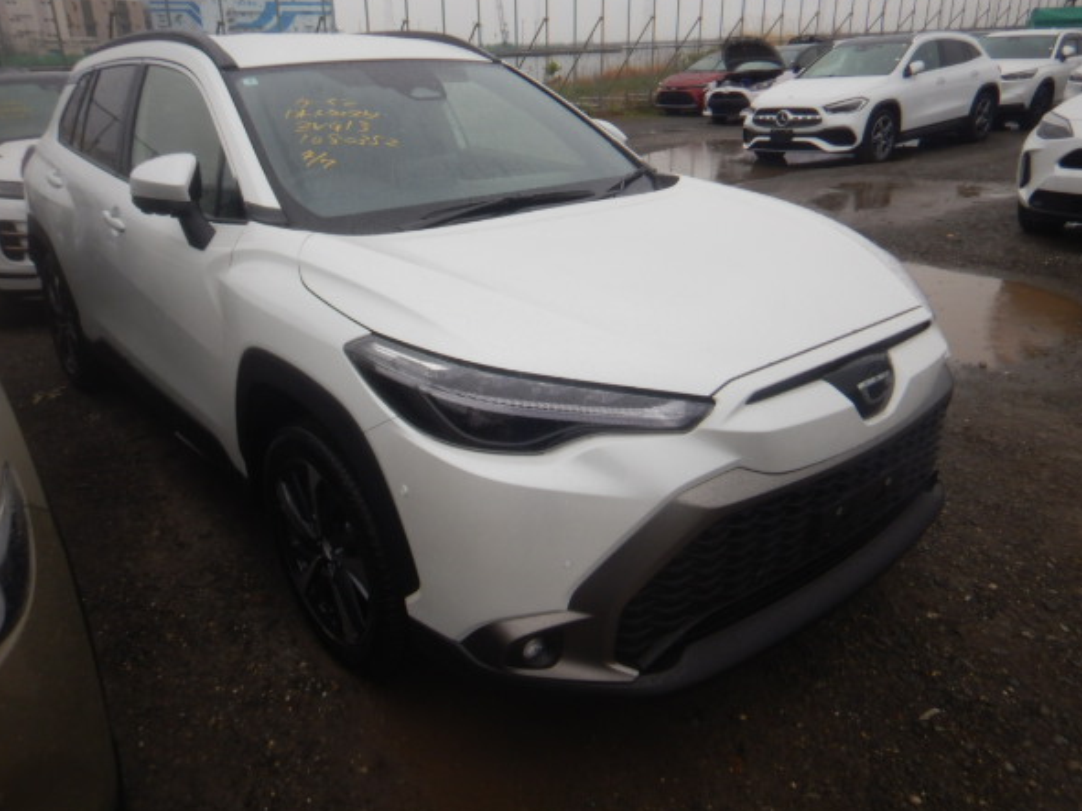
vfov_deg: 53.0
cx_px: 507
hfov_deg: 67.2
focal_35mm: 26
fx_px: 813
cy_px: 383
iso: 125
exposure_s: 1/320
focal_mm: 4.3
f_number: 2.8
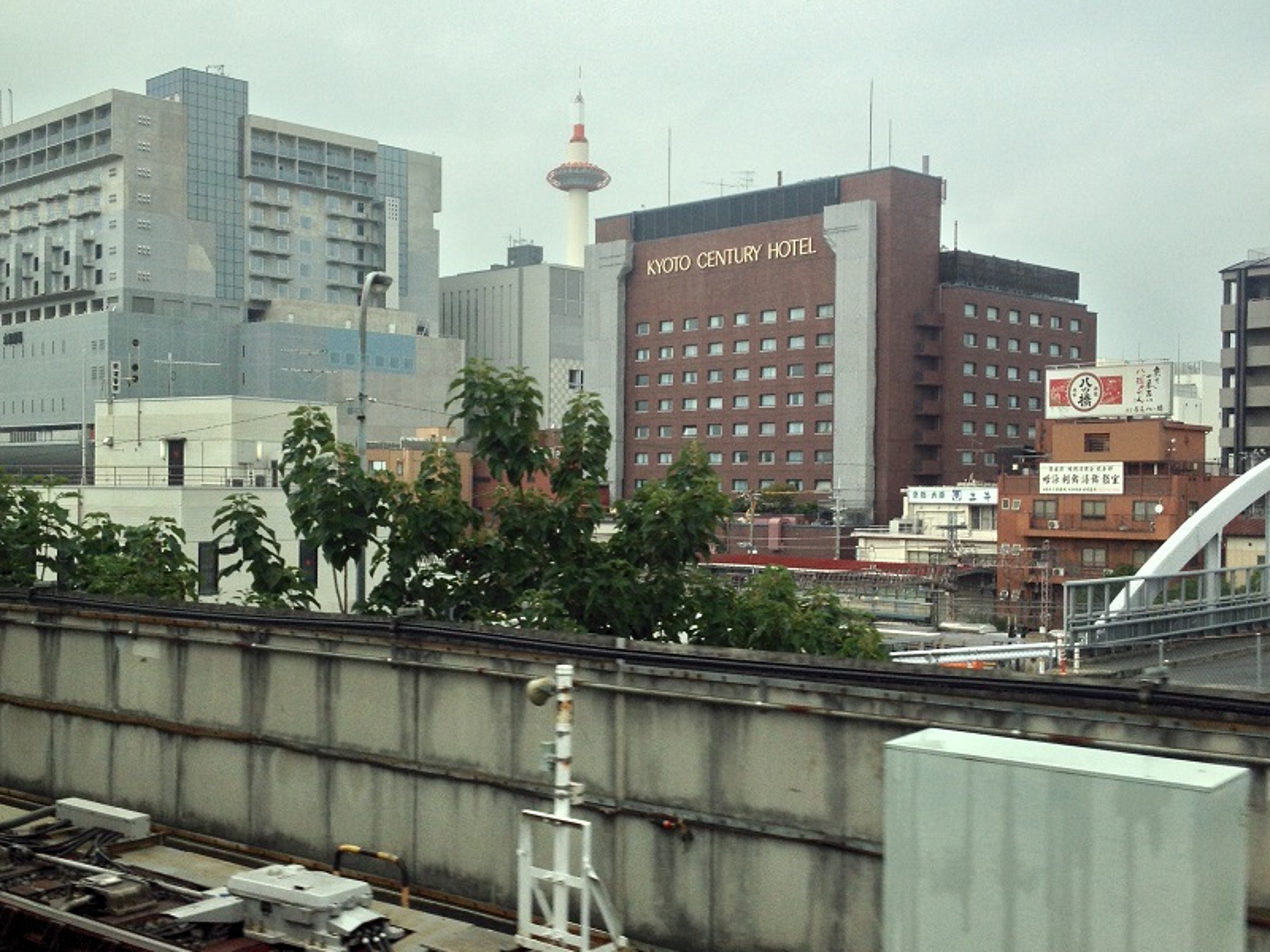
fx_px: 1284
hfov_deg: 52.6
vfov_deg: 40.7
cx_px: 635
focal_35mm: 35
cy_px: 476
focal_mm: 4.28
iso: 50
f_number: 2.4
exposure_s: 1/438
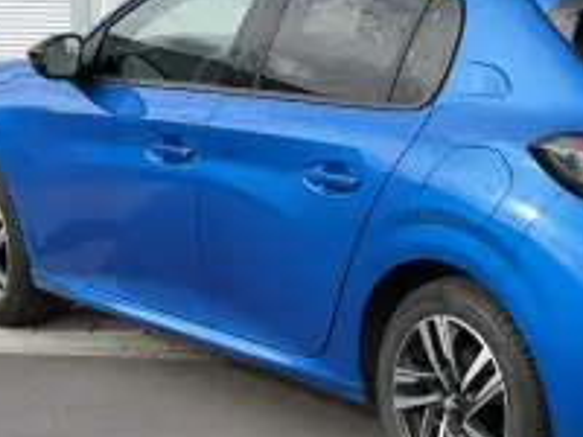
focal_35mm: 96
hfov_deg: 20.2
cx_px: 490
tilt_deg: -10.2
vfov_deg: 15.4
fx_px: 1617
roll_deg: -0.7
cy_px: 189
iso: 64
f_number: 1.78
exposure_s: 1/3096
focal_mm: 6.76
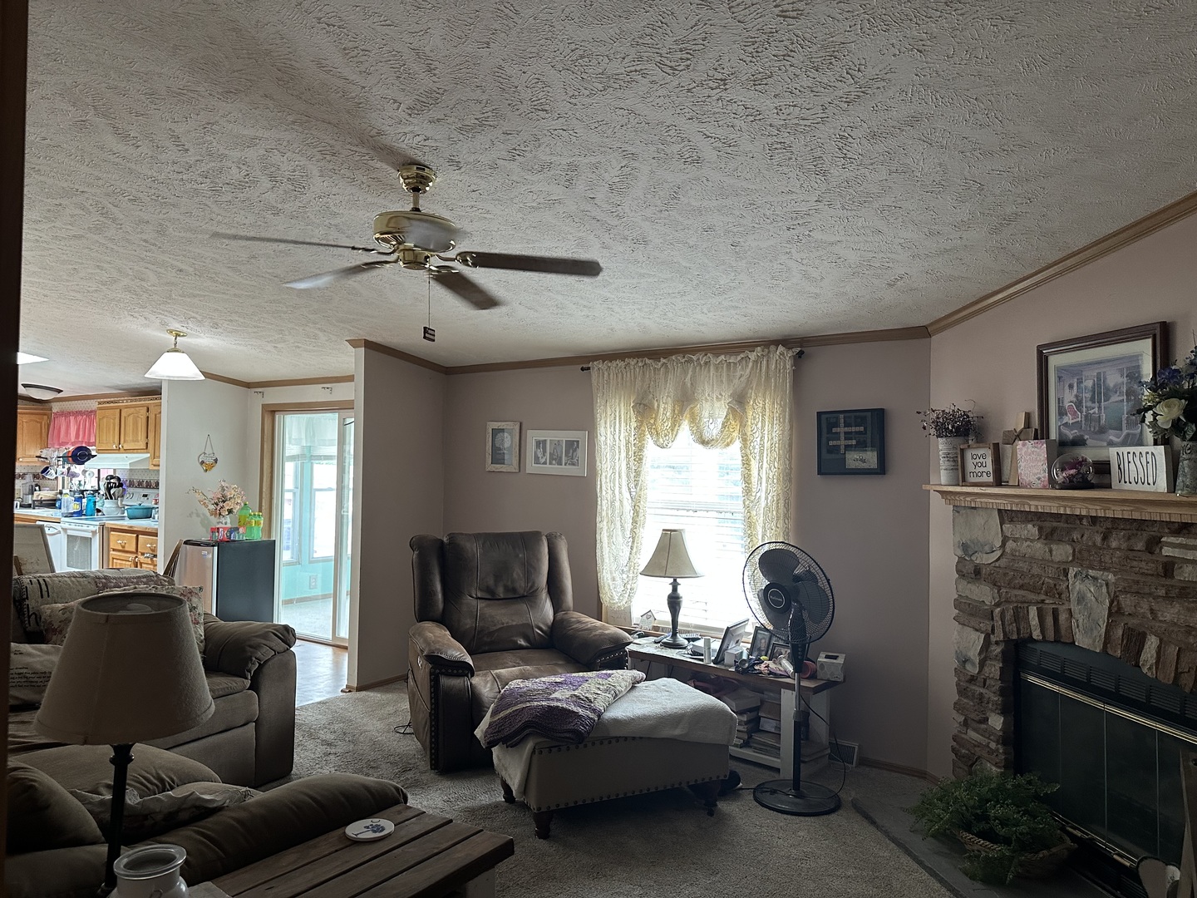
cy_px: 449
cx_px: 598
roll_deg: -1.3
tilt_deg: +1.8
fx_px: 830
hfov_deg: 71.6
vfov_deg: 56.8
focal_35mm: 24
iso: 250
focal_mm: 6.86
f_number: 1.78
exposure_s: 1/60
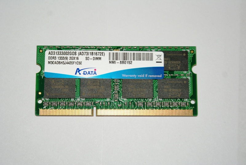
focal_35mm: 105
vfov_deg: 13.1
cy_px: 82
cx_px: 123
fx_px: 719
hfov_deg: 19.4
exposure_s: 1/160
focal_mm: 70
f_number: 5.6
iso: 400
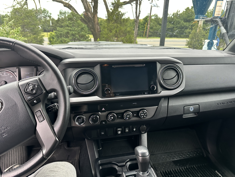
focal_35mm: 24
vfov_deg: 56.8
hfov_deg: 71.6
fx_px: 163
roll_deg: -2.4
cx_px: 118
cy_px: 88
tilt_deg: -19.7
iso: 64
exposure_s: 1/170
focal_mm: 6.86
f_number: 1.78
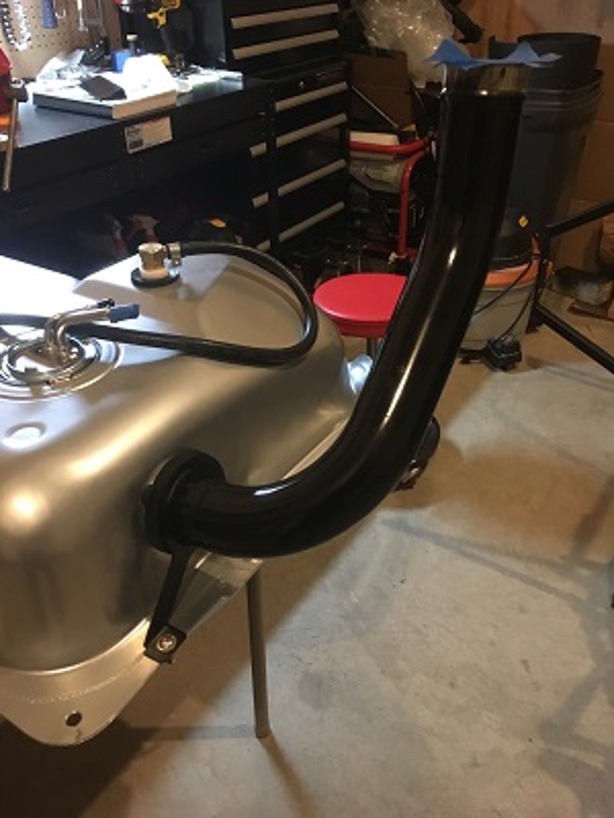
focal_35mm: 29
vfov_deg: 61.7
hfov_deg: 48.2
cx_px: 307
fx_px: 686
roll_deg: +0.2
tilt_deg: -32.6
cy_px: 409
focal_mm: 4.15
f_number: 2.2
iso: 500
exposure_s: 1/15
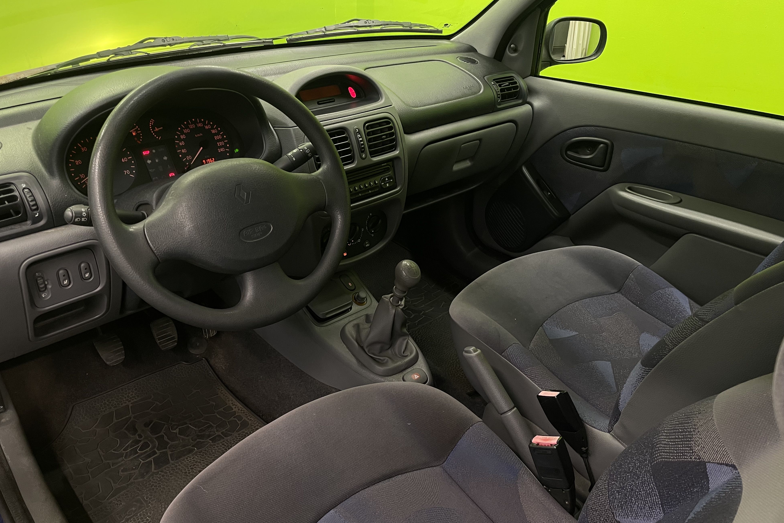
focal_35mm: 28
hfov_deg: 65.5
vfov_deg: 46.4
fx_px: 610
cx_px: 379
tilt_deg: -30.0
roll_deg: -0.9
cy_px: 271
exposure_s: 1/50
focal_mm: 4.2
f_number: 1.6
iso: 200
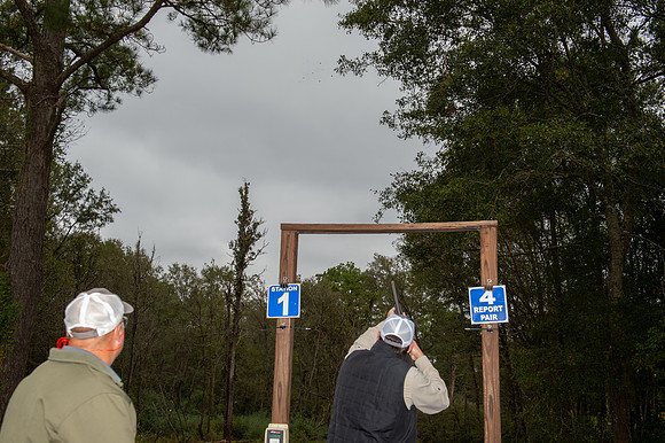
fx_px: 702
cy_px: 222
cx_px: 332
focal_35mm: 38
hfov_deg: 50.7
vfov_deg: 35.0
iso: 320
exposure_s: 1/160
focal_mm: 38
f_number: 7.1
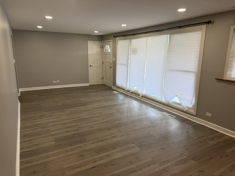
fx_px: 163
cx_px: 118
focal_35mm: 24
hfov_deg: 71.6
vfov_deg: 56.8
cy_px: 88
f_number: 1.78
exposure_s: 1/120
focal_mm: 6.76
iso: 100
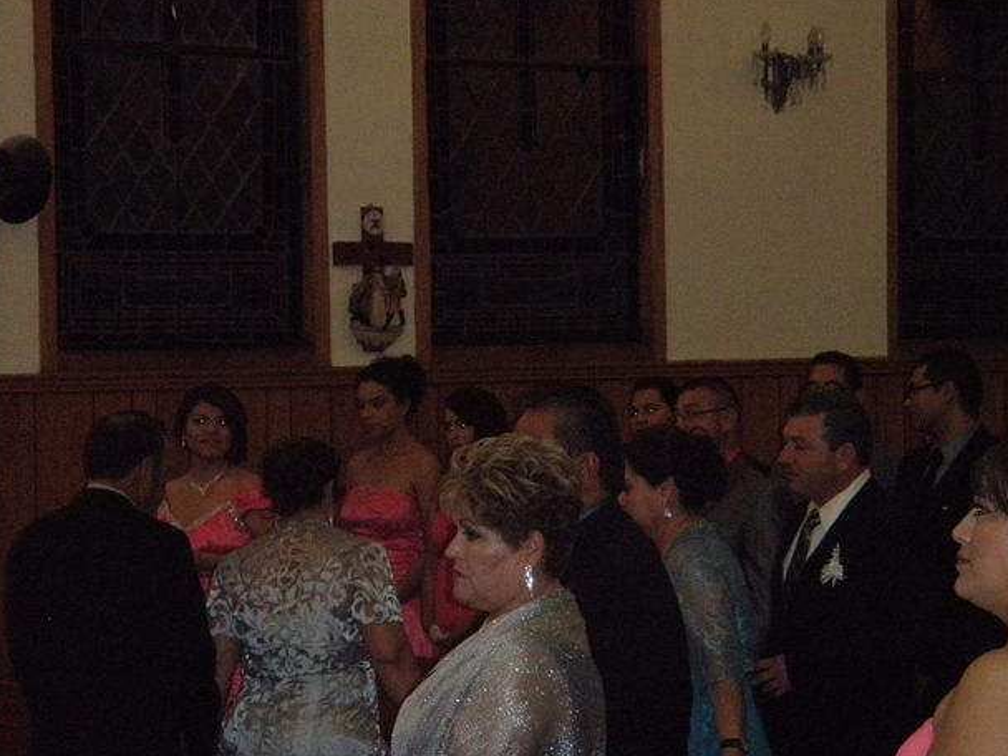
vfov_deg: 12.3
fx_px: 3494
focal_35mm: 120
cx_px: 517
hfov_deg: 16.4
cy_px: 361
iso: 800
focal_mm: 20.1
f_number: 5
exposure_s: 1/100
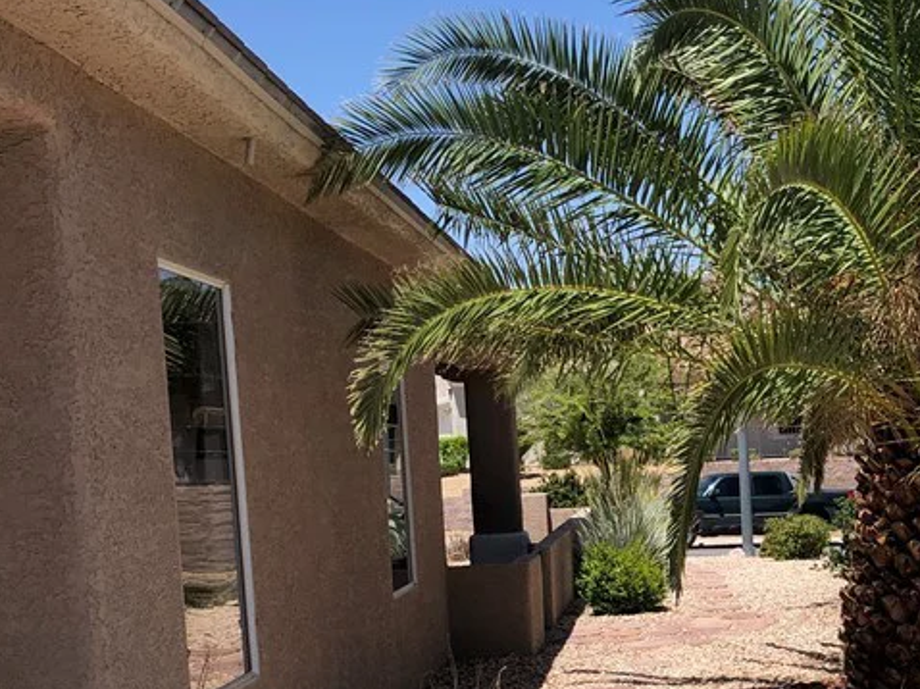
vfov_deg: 23.9
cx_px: 901
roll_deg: +1.6
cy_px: 572
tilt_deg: -4.3
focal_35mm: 60
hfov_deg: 30.2
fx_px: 1594
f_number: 1.8
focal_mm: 3.99
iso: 20
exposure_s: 1/2433
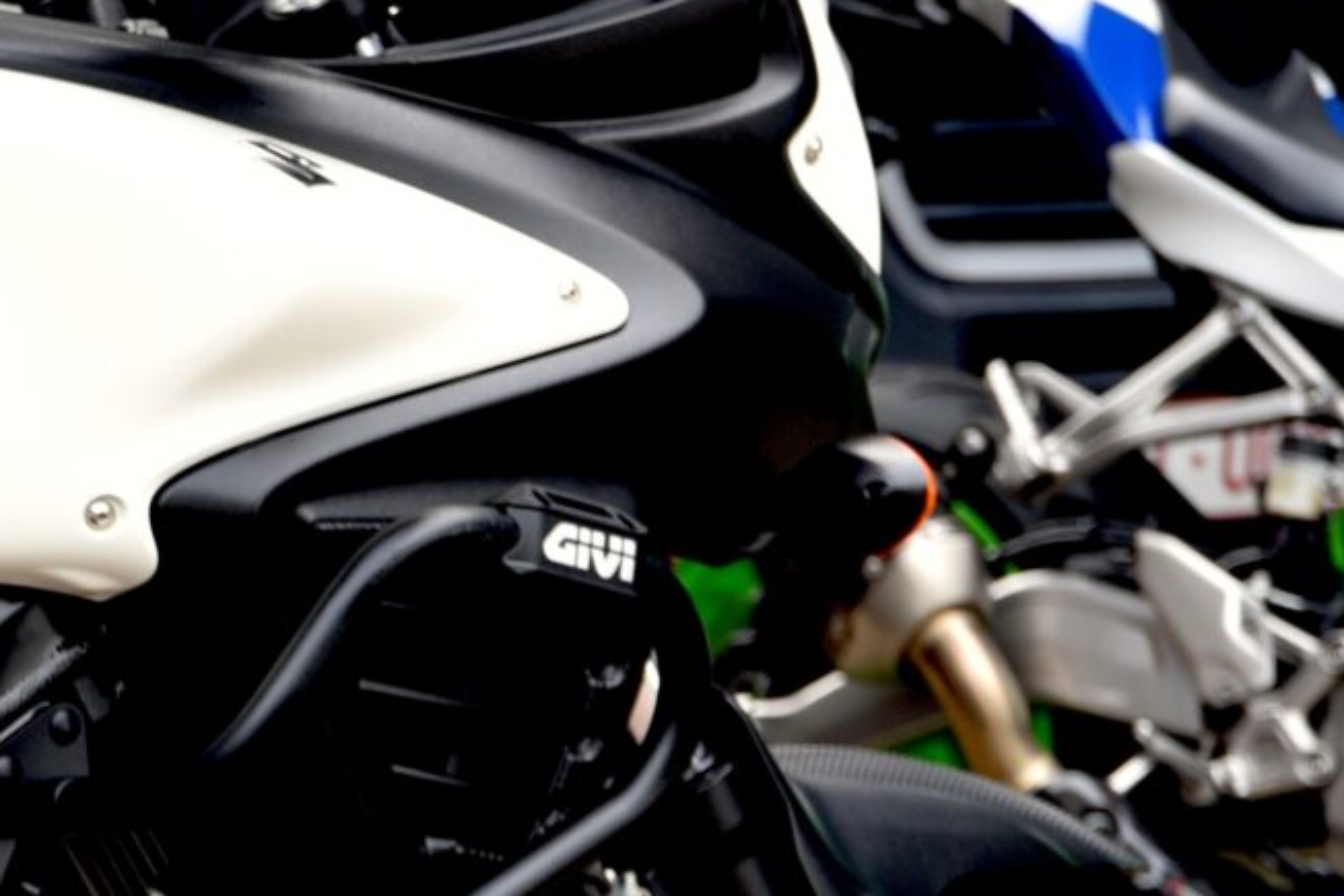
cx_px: -771
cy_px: 753
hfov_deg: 9.1
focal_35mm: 220
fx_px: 8215
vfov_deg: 6.2
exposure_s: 1/100
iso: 200
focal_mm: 56
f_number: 5
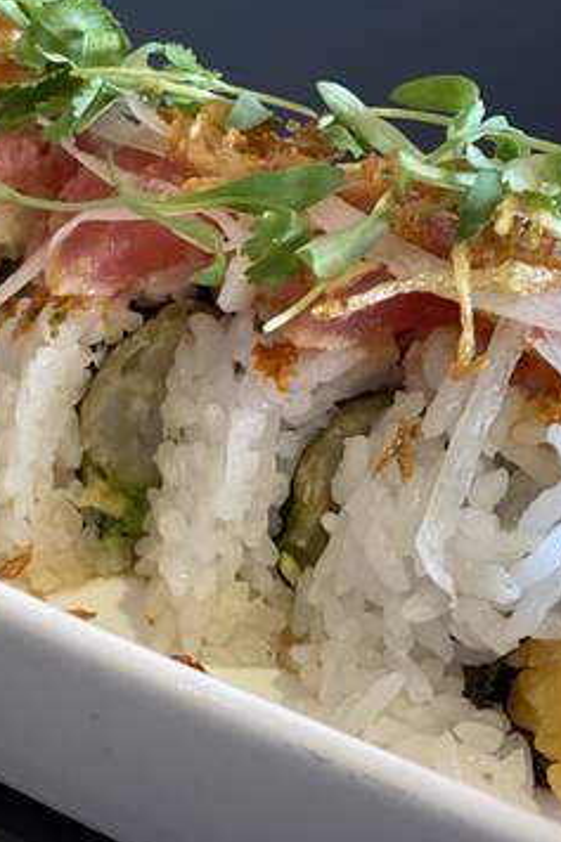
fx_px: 2082
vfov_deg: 22.9
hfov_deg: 15.2
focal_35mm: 89
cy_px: 397
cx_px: 92
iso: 250
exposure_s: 1/40
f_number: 2
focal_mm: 6
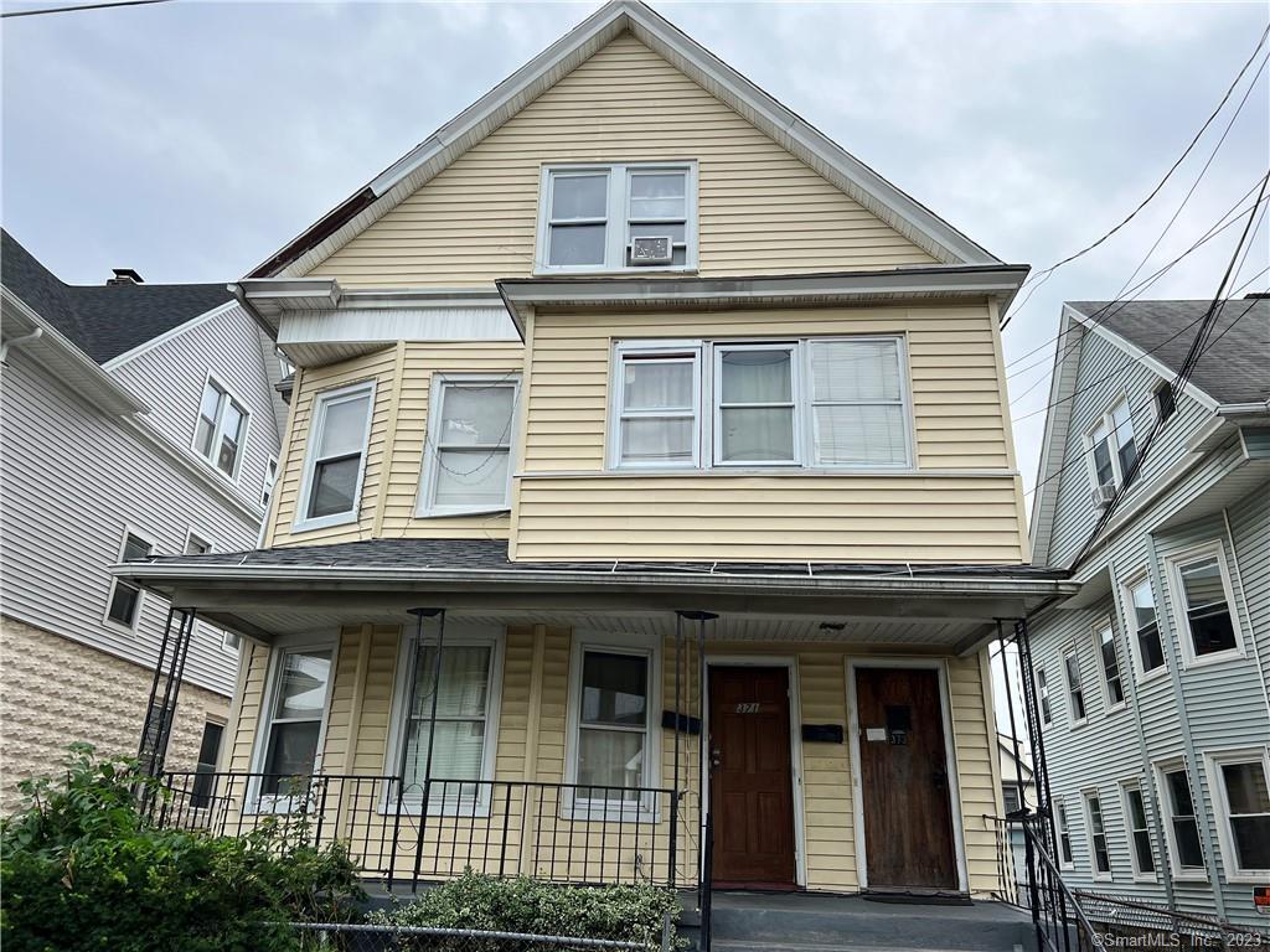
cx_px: 635
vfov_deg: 53.1
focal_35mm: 26
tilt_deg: +21.5
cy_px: 476
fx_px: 954
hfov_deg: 67.3
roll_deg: -1.5
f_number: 1.5
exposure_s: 1/1295
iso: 50
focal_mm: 5.7
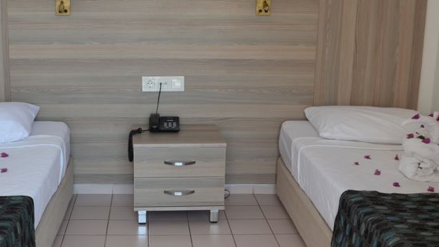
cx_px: 167
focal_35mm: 52
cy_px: 141
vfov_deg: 23.0
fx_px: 605
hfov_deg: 39.6
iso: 360
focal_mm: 18
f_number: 5.6
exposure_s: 1/125
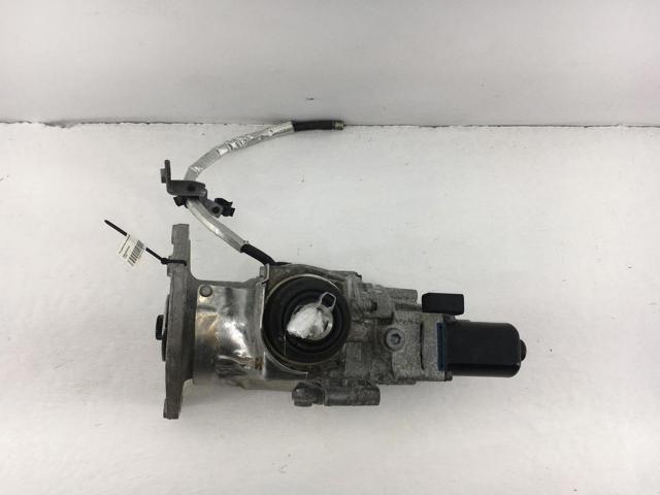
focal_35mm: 29
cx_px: 330
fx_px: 553
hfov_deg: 61.7
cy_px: 248
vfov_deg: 48.2
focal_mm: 4.15
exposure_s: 1/487
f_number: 2.2
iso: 25
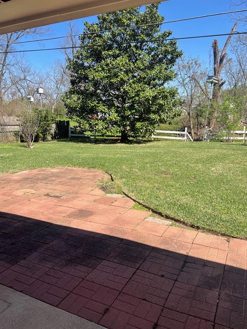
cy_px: 165
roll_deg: +0.4
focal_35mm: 27
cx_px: 126
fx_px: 257
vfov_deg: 65.3
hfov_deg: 51.4
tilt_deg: -11.1
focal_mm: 4.2
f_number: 1.6
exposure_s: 1/2257
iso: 32
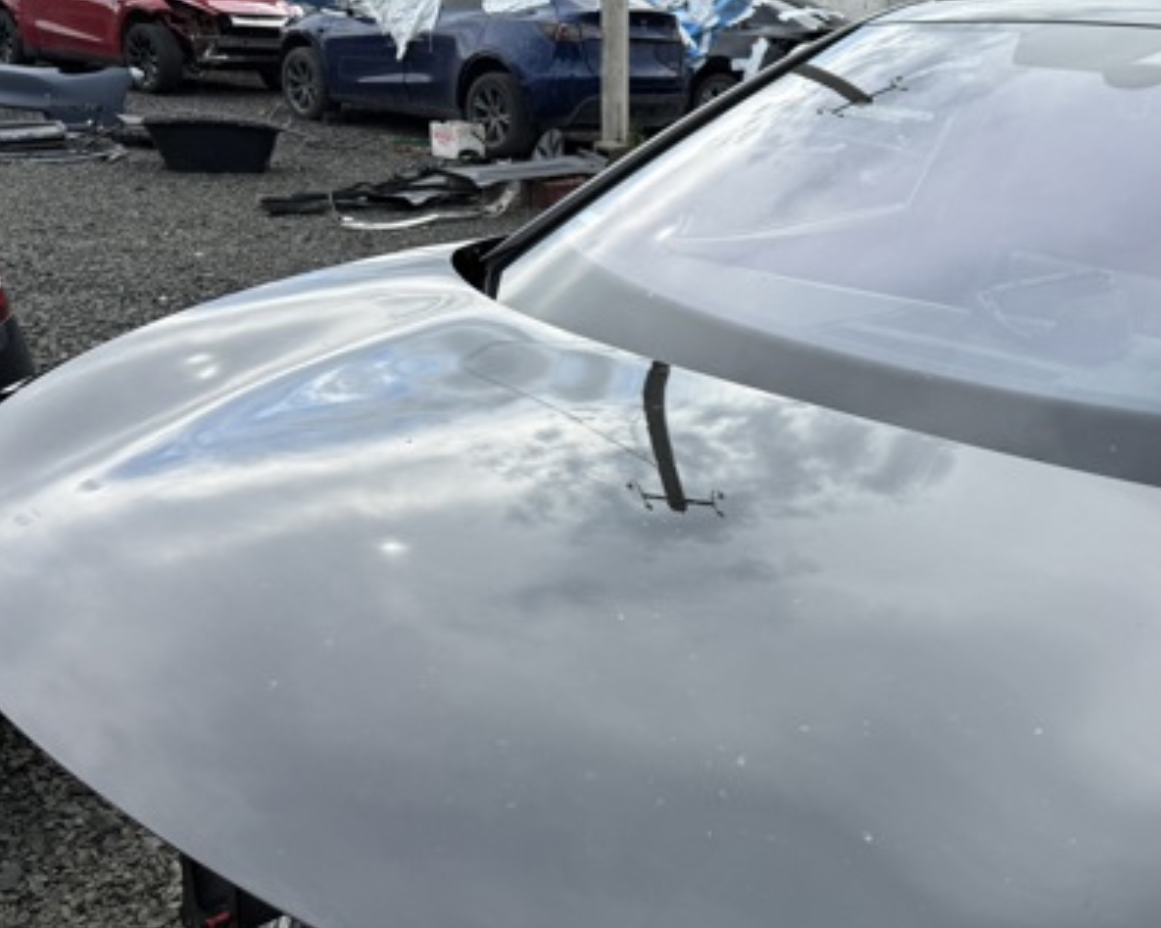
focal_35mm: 38
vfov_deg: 39.1
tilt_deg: -22.1
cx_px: 770
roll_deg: -2.2
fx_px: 1306
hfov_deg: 47.2
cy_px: 526
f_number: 1.78
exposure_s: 1/1770
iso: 80
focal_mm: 6.76
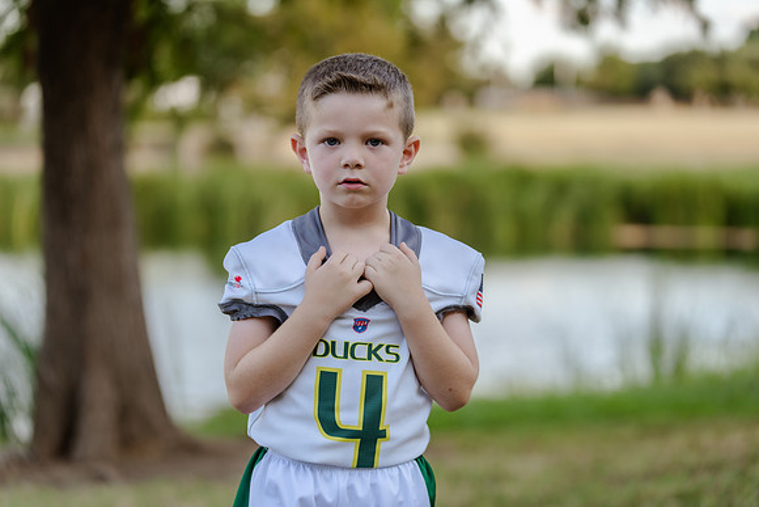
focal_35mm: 98
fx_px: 2067
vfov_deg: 14.0
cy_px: 254
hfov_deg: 20.8
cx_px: 380
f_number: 2.8
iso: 160
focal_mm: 98
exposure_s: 1/320
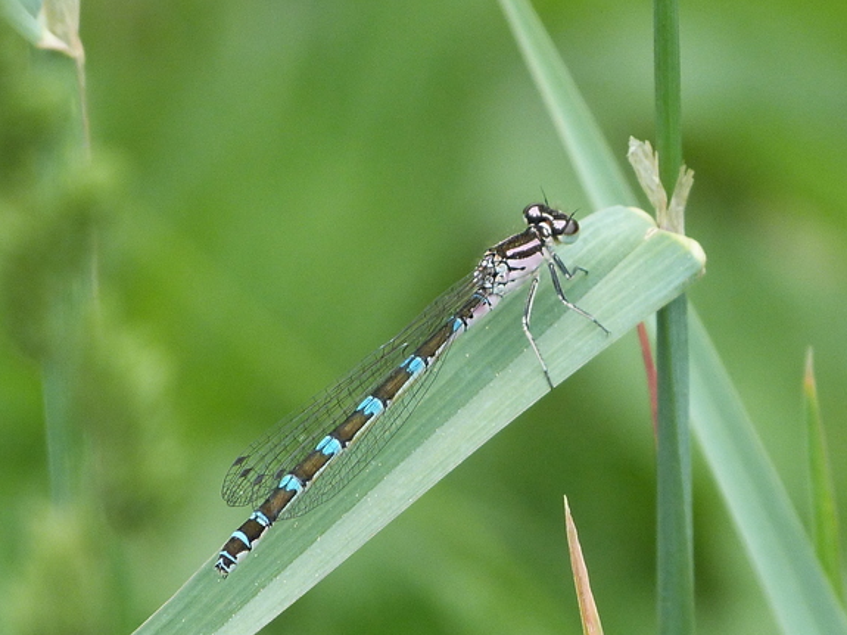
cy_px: 408
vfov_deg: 1.3
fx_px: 29014
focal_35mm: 1186
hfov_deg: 1.7
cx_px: 502
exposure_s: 1/125
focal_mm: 108
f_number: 5.2
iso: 200
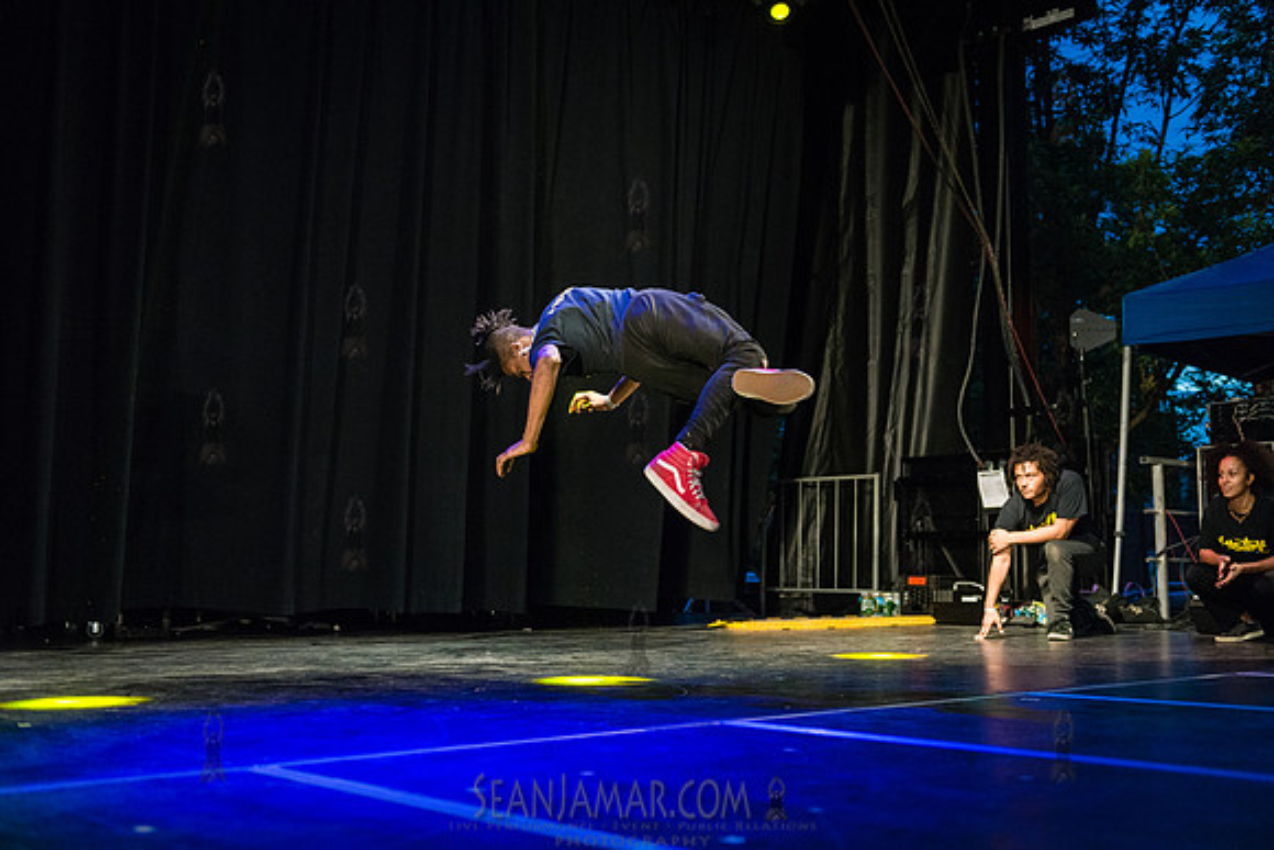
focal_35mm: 44
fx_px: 1557
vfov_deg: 30.5
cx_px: 637
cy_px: 425
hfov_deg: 44.5
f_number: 2.8
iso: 4000
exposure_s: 1/1250
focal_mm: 44
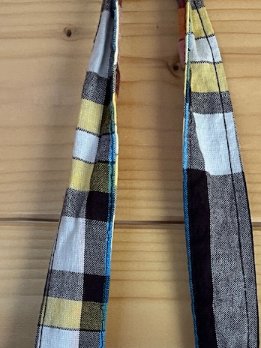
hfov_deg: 18.4
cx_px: 156
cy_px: 406
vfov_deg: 22.7
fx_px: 804
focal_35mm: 80
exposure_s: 1/100
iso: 40
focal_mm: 3
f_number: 1.8
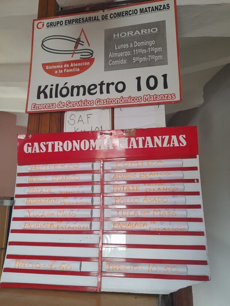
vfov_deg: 69.4
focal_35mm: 25
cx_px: 115
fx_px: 221
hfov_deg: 54.9
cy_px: 153
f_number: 2
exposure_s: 1/60
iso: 125
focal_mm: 4.6
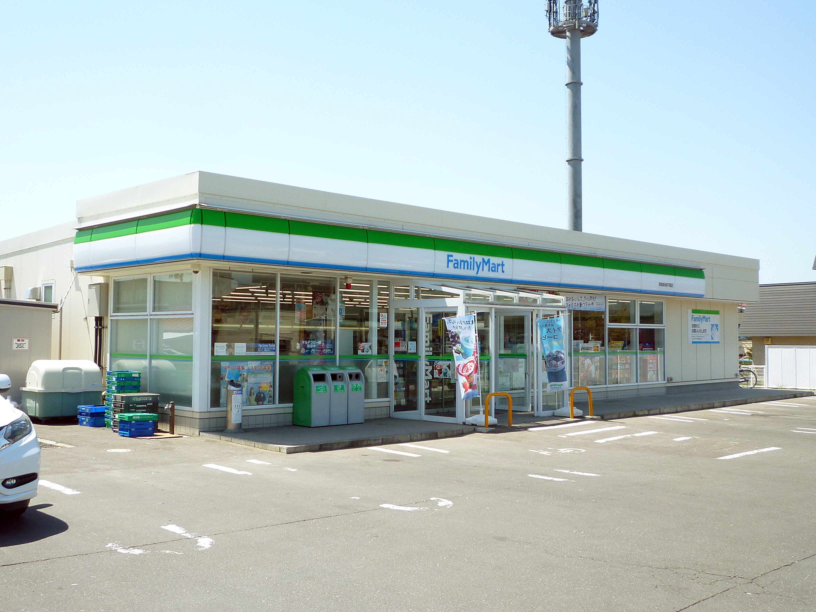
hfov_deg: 51.4
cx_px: 408
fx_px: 849
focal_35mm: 36
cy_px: 306
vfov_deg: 39.7
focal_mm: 5.2
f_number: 3.3
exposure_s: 1/500
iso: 80
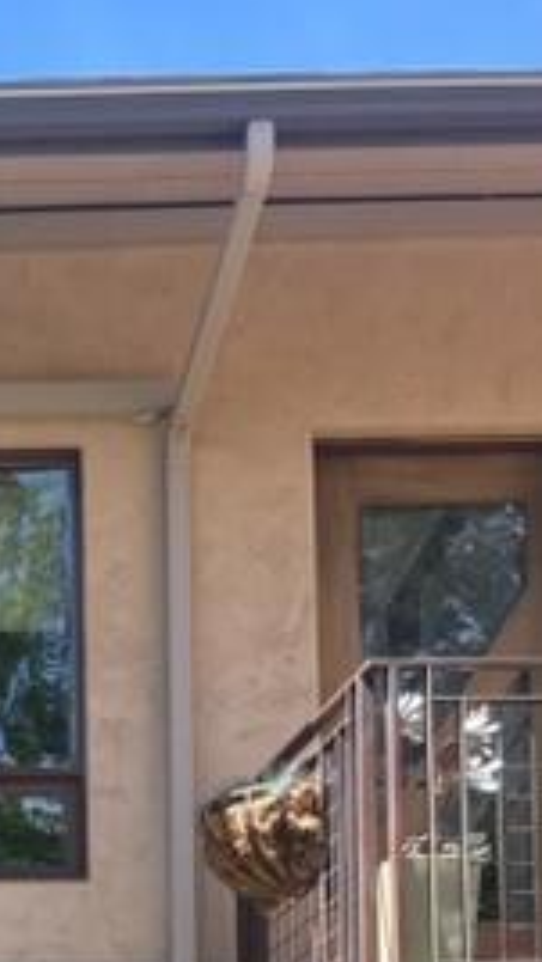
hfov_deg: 10.2
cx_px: -729
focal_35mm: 104
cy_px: 1350
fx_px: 2654
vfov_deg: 18.6
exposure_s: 1/813
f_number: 1.6
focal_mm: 5.1
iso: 32
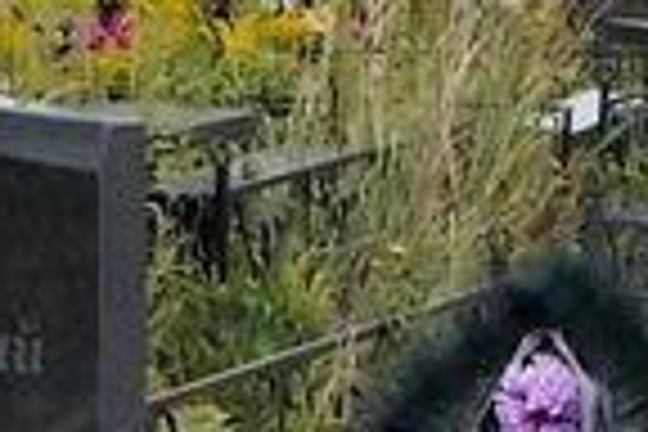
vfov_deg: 8.5
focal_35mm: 150
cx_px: 81
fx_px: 2700
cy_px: 990
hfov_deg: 13.6
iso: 80
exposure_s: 1/400
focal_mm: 4.6
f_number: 3.2
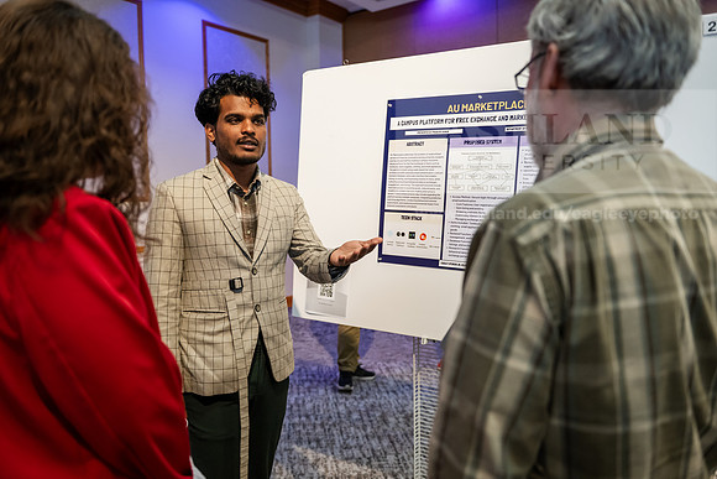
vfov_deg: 45.0
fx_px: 578
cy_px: 240
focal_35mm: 29
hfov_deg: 63.6
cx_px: 358
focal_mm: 29
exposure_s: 1/160
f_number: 3.2
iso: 1600
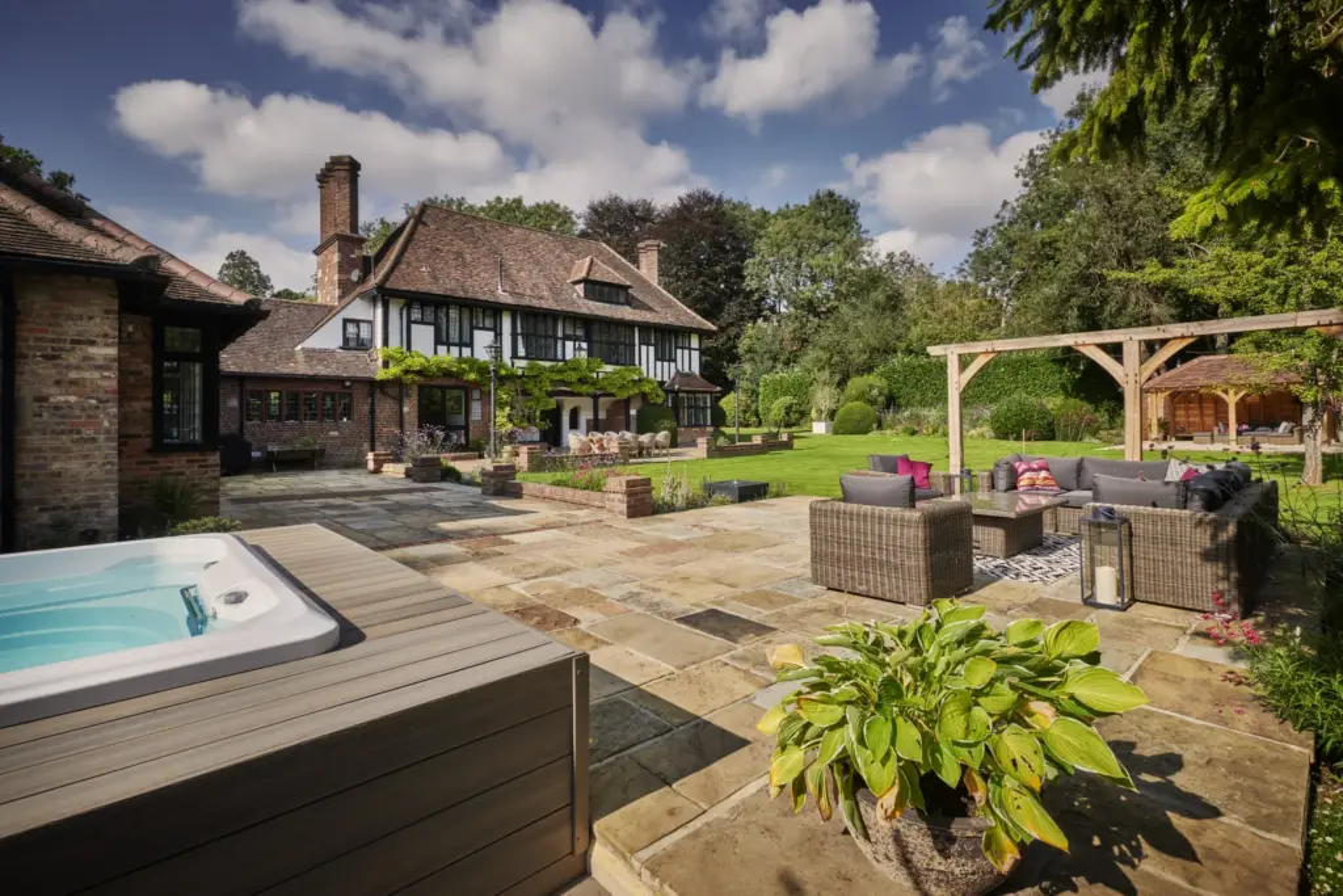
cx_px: 672
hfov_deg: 96.7
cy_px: 448
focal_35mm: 16
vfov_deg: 73.8
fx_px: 597
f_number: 10
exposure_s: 1/400
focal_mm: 16
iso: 200
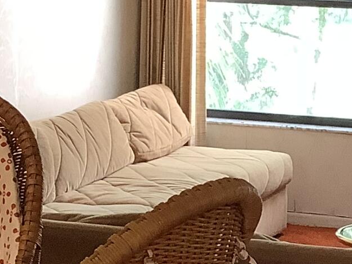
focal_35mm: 149
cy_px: 210
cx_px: 331
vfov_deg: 9.9
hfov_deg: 13.1
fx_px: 1515
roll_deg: -1.6
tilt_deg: -11.6
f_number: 2.4
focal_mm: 3.3
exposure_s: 1/60
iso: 100
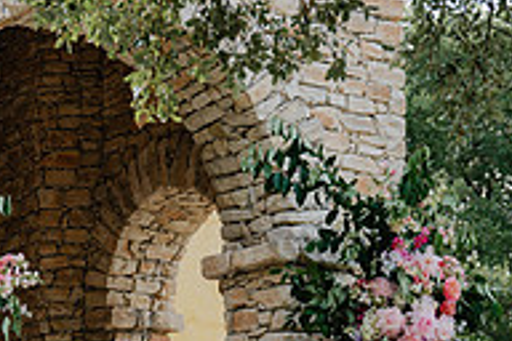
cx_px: -56
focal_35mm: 124
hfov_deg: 16.0
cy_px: 446
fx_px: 1763
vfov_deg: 10.8
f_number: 3.5
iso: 250
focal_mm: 41
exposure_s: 1/640
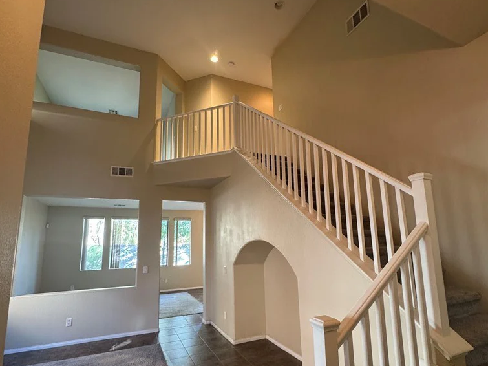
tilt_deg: +10.3
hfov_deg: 84.7
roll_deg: +1.2
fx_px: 268
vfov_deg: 68.6
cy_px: 197
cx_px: 243
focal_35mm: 19
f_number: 2.2
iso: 250
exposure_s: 1/60
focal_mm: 2.22
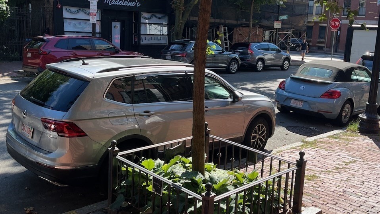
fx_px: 383
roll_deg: -4.1
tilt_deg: -8.2
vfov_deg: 31.1
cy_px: 88
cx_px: 190
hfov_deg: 52.8
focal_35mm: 38
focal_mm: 5.1
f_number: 1.6
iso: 50
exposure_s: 1/975
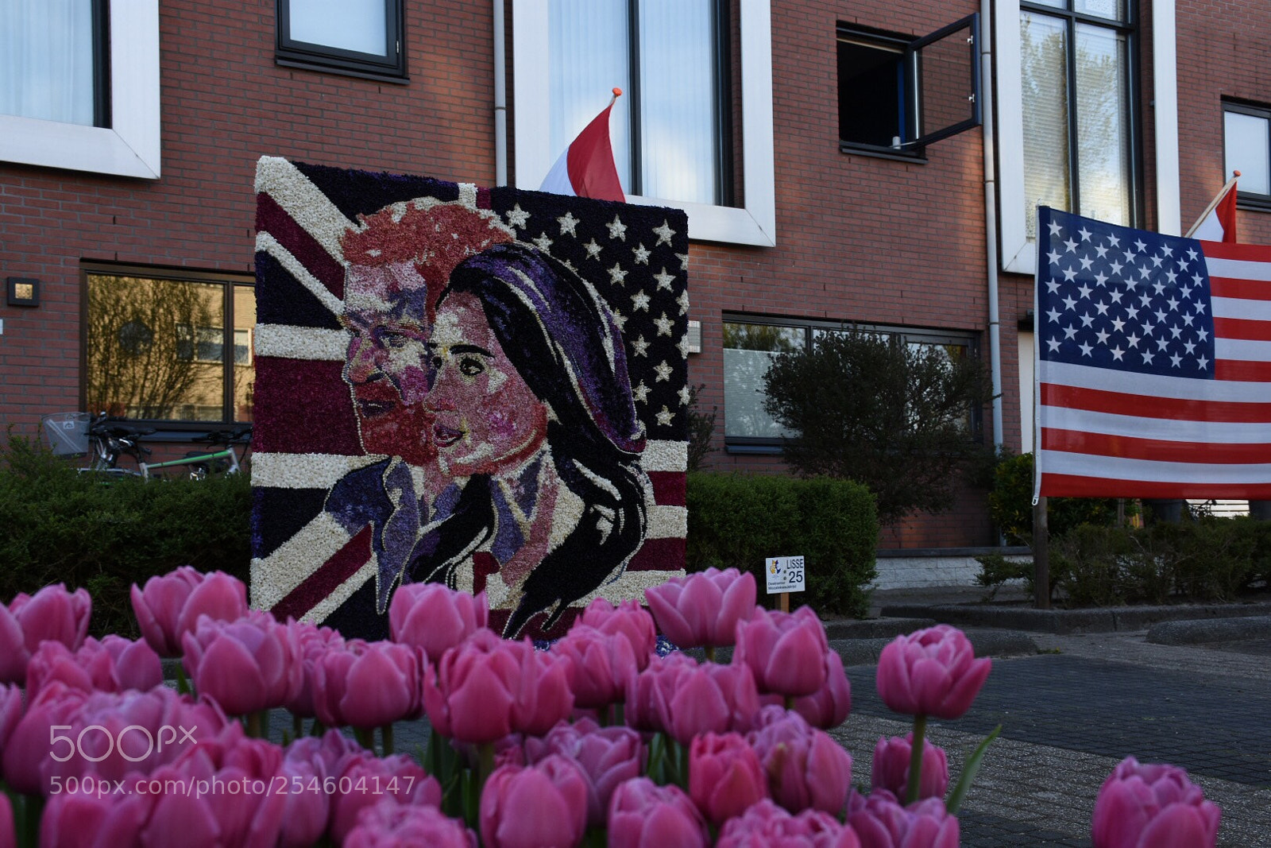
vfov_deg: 33.0
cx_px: 636
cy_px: 424
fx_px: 1430
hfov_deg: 47.9
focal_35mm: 40
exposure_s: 1/80
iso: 200
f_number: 8
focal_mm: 27
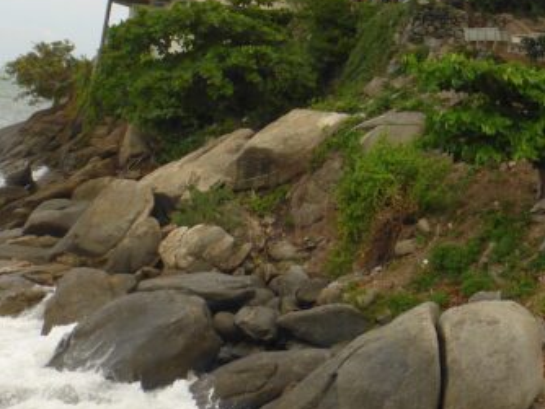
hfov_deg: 29.8
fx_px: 977
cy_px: -51
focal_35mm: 62
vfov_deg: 22.3
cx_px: 494
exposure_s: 1/320
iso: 100
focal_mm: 4.8
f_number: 6.3
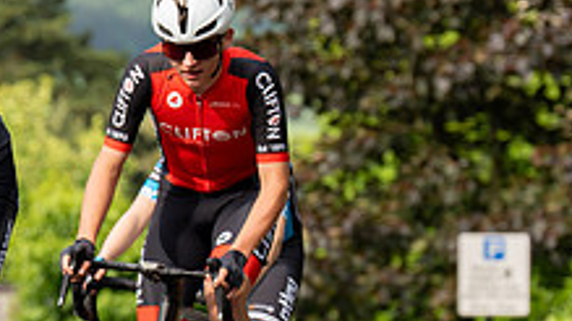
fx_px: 6019
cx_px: -5
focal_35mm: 397
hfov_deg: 5.4
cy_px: 227
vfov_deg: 3.1
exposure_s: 1/640
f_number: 4.5
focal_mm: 131
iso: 400
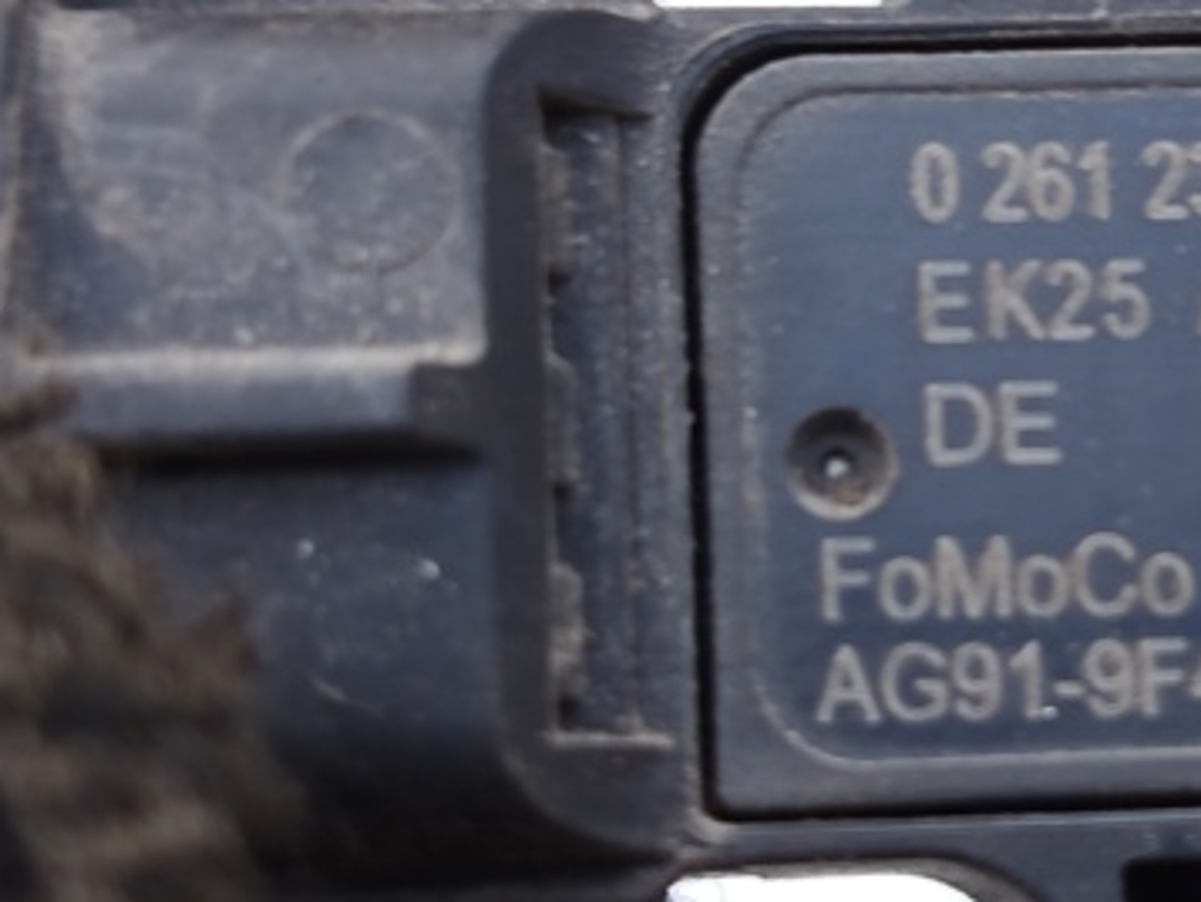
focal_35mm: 86
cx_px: 1026
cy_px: 401
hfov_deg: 22.3
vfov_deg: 17.2
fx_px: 2985
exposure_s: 1/50
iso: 80
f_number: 1.7
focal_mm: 5.31
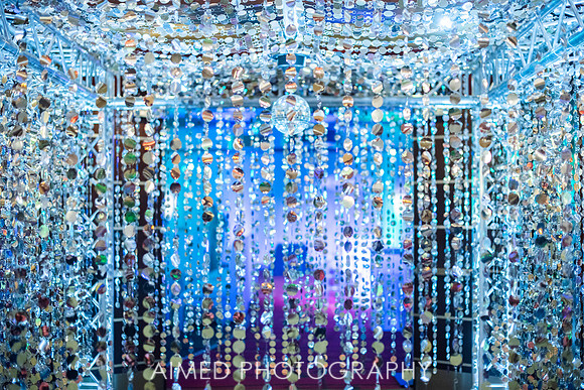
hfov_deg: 37.9
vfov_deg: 25.8
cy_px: 195
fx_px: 850
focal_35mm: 52
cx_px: 292
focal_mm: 50
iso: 1000
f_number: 2
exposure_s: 1/400
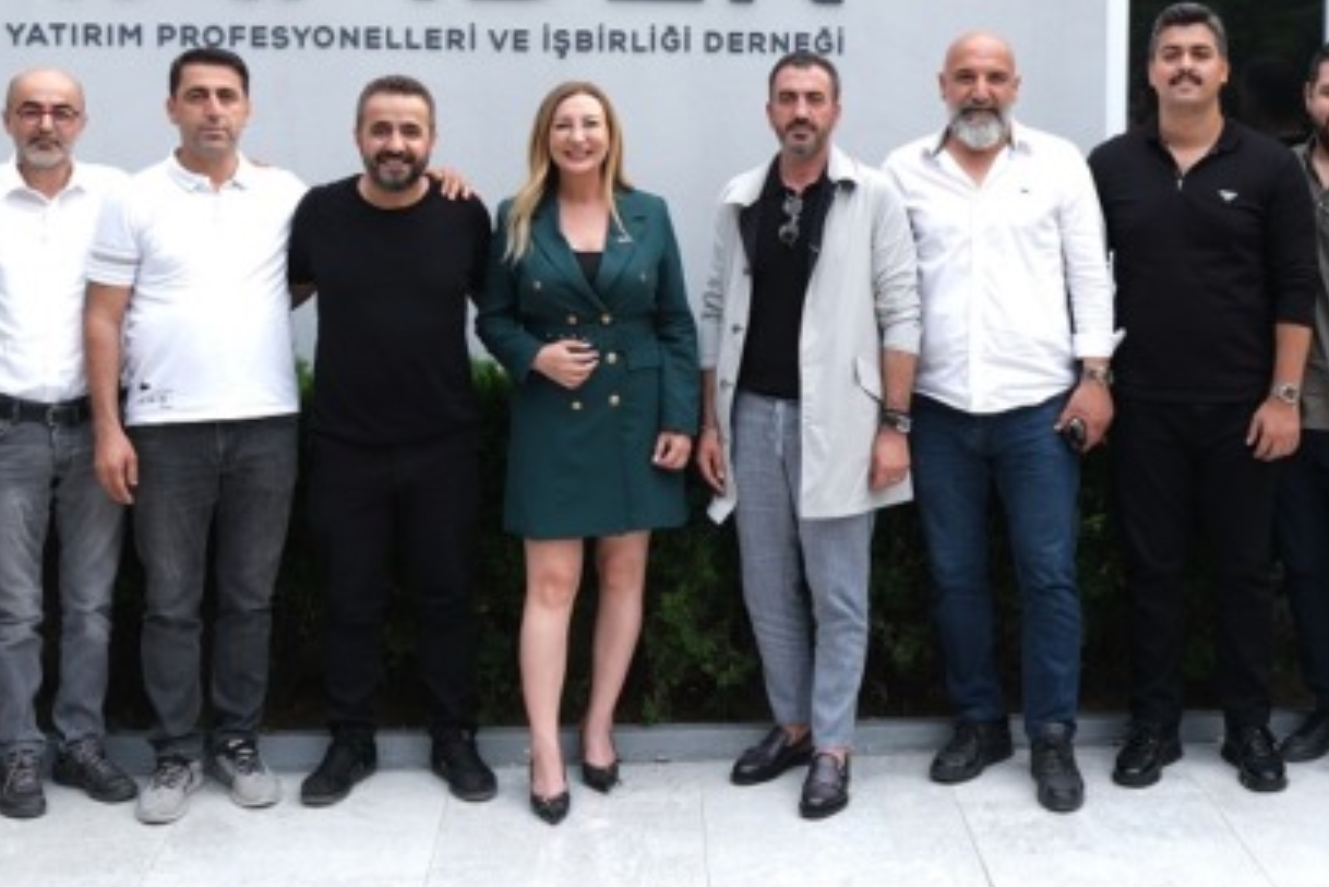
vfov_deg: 24.5
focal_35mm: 55
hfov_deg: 35.9
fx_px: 2031
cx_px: 874
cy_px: 272
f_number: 3.6
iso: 125
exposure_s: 1/125
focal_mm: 16
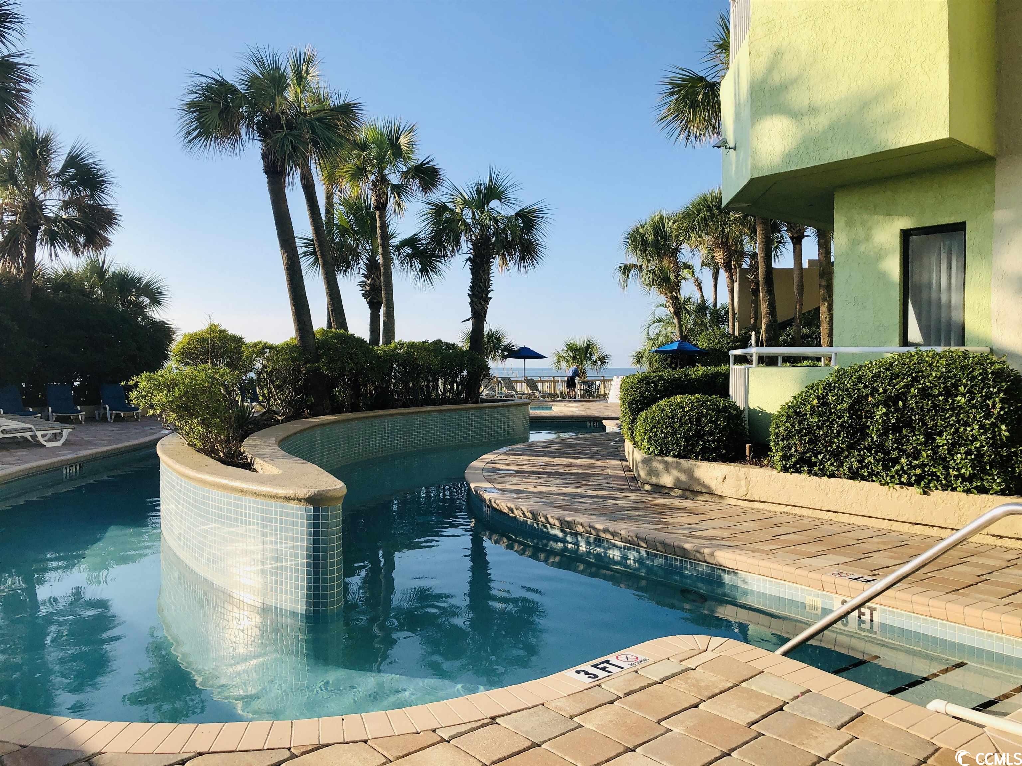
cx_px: 511
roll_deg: +0.1
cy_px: 383
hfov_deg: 63.4
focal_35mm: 28
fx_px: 827
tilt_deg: -1.4
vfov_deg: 49.7
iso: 20
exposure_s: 1/1517
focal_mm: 3.99
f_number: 1.8
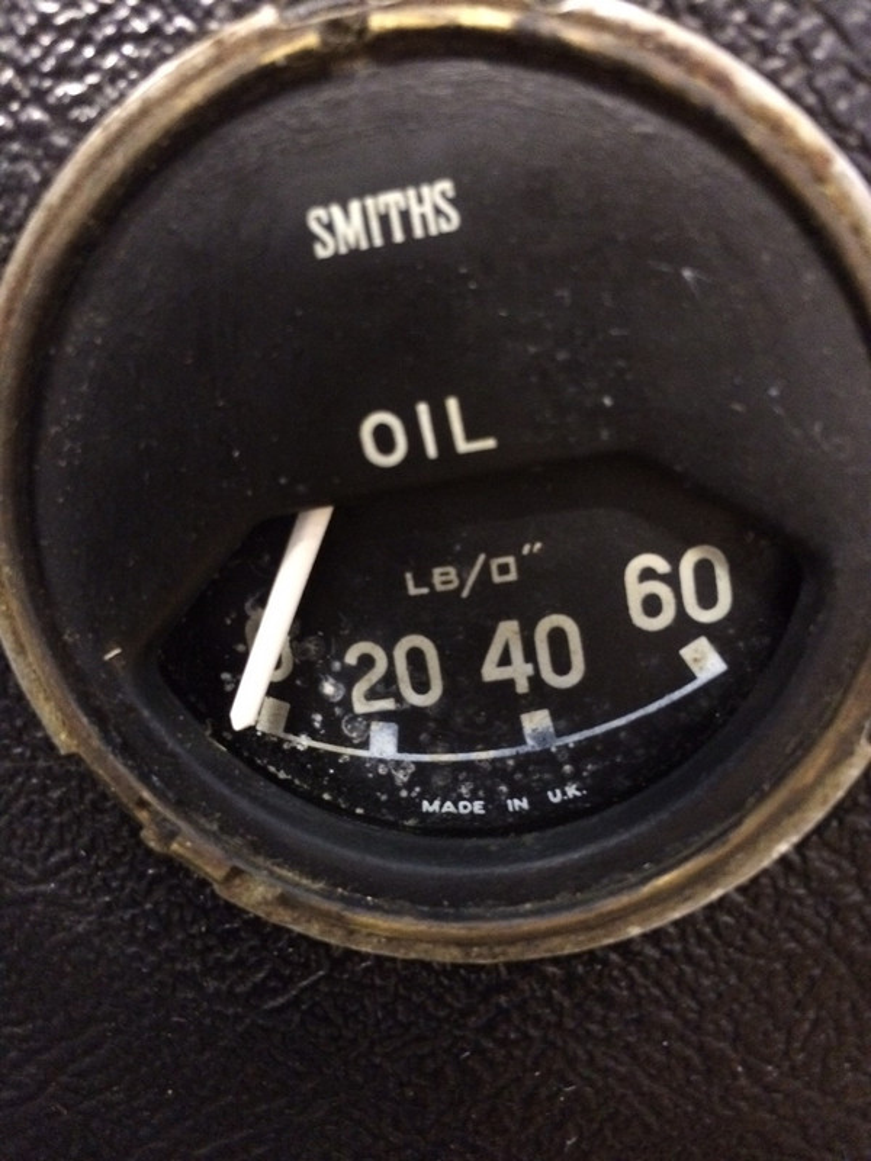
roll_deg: -1.7
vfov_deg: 61.7
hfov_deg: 48.2
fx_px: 973
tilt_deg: -24.9
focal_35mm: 29
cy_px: 580
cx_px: 436
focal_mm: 4.15
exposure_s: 1/17
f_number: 2.2
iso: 500
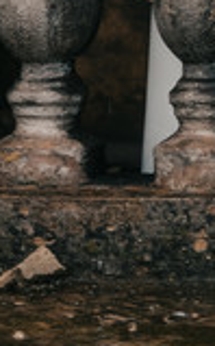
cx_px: 356
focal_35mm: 284
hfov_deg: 4.6
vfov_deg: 6.8
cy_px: -595
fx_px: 2670
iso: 400
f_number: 2
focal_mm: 50
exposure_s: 1/200
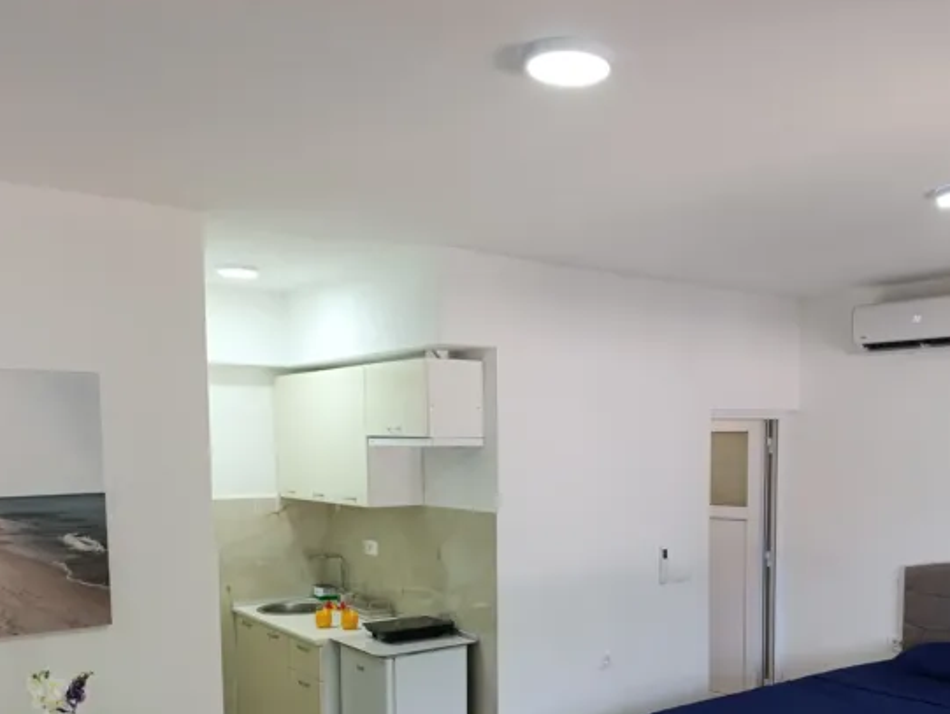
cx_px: 583
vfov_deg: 40.9
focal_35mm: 34
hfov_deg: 53.4
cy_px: 519
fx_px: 934
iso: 800
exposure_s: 1/100
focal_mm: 6.14
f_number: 1.6
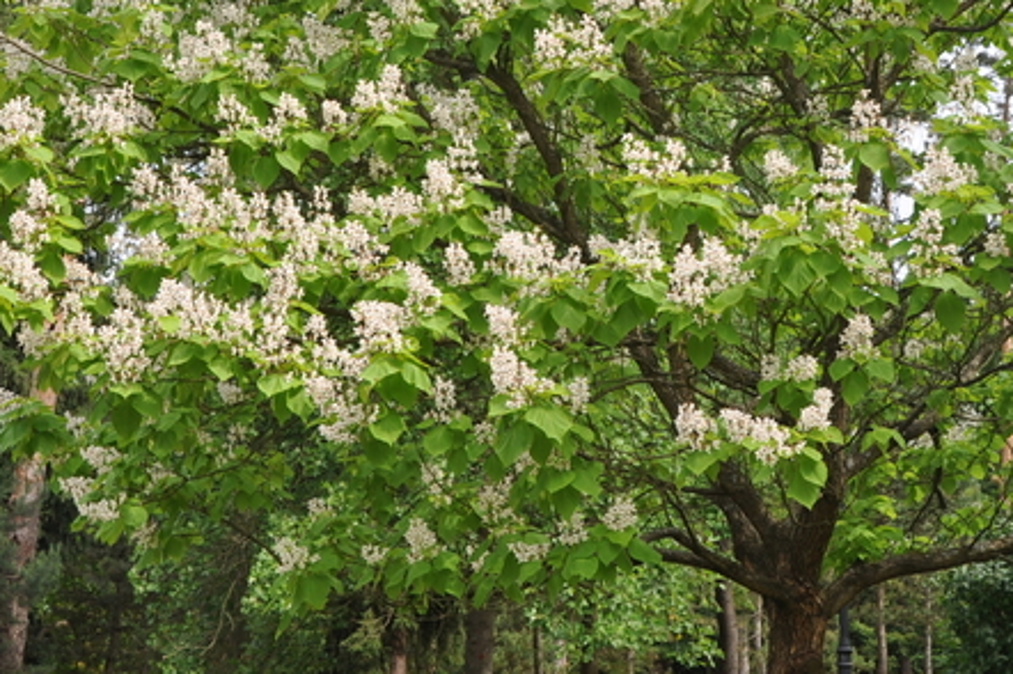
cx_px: 659
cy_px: 162
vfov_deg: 18.8
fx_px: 2024
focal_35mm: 72
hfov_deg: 28.0
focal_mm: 22
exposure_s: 1/200
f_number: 10
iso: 200
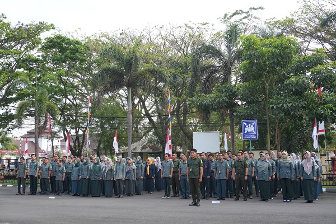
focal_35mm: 42
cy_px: 112
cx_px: 168
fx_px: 392
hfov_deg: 46.4
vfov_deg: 31.9
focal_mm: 28
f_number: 7.1
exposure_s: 1/400
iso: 800
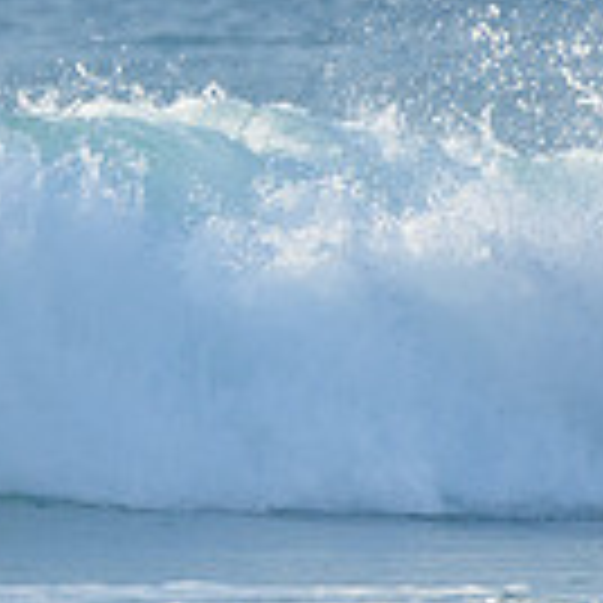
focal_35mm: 2260
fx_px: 44540
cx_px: -956
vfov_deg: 0.8
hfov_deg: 0.8
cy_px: 58
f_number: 5.6
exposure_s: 1/2000
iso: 450
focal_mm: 500
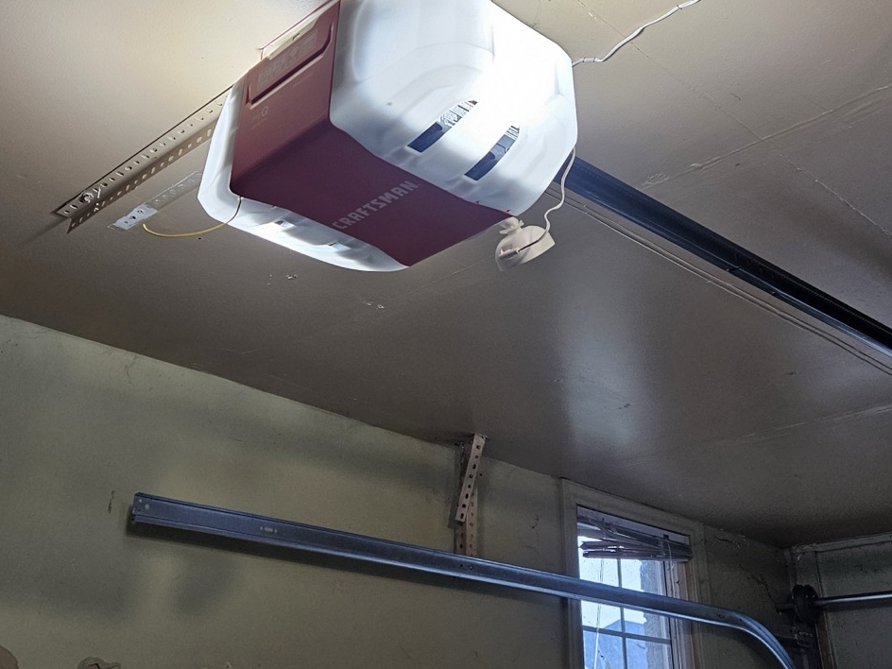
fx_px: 1005
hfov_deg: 47.9
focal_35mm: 39
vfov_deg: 35.8
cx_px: 450
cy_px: 150
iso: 160
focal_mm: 5.4
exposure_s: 1/120
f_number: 1.8
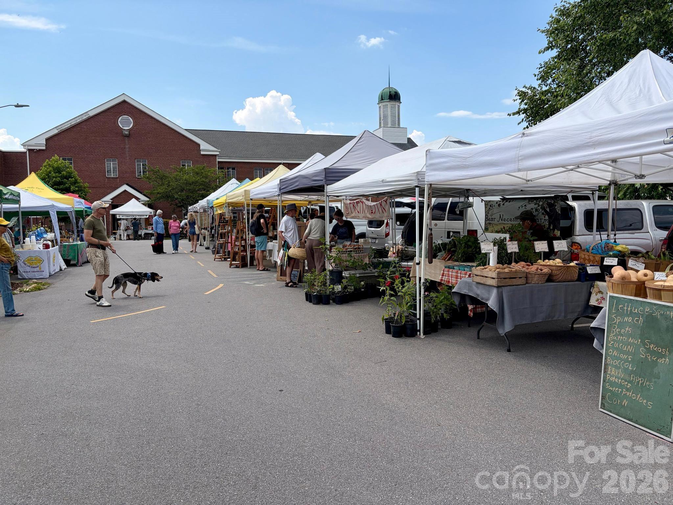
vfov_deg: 53.1
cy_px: 252
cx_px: 336
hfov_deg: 67.3
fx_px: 505
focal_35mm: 26
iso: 50
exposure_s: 1/2985
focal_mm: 5.96
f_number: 1.6
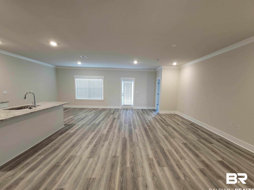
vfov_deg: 85.6
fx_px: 103
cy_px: 101
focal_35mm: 14
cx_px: 134
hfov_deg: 102.0
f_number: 2.2
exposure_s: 1/60
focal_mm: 2.2
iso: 400
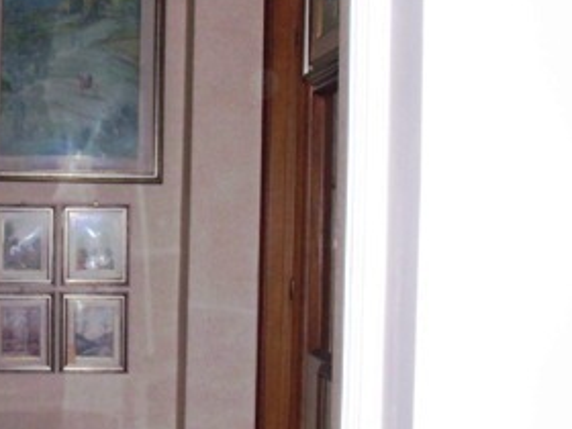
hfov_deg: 22.4
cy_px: 235
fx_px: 1438
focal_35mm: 87
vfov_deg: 17.0
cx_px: 168
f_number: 3.9
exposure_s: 1/60
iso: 200
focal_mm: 6.3
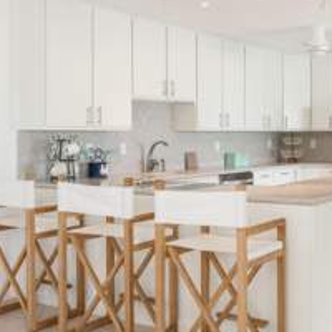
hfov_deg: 33.2
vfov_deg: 34.6
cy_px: 133
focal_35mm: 49
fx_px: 532
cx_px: 286
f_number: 8
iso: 500
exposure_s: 1/50
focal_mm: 24
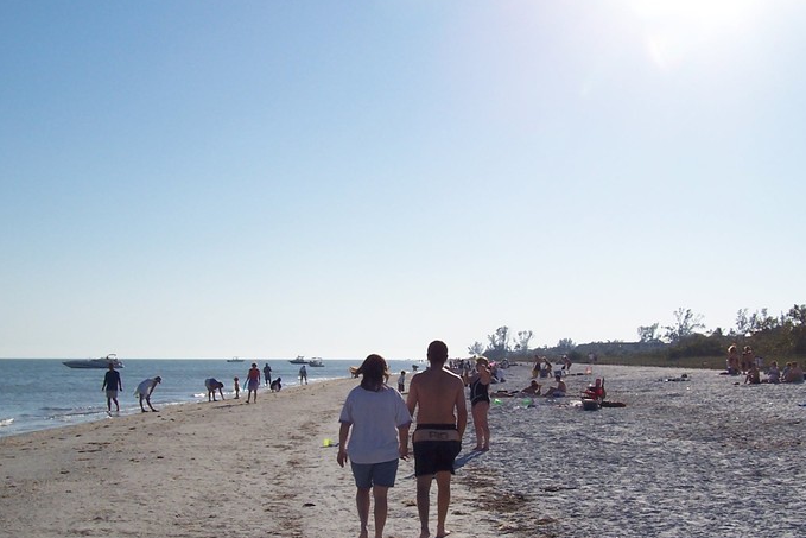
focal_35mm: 48
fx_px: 1075
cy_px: 343
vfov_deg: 28.0
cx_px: 405
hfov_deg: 41.1
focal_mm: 5.6
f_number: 5.6
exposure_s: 1/1000
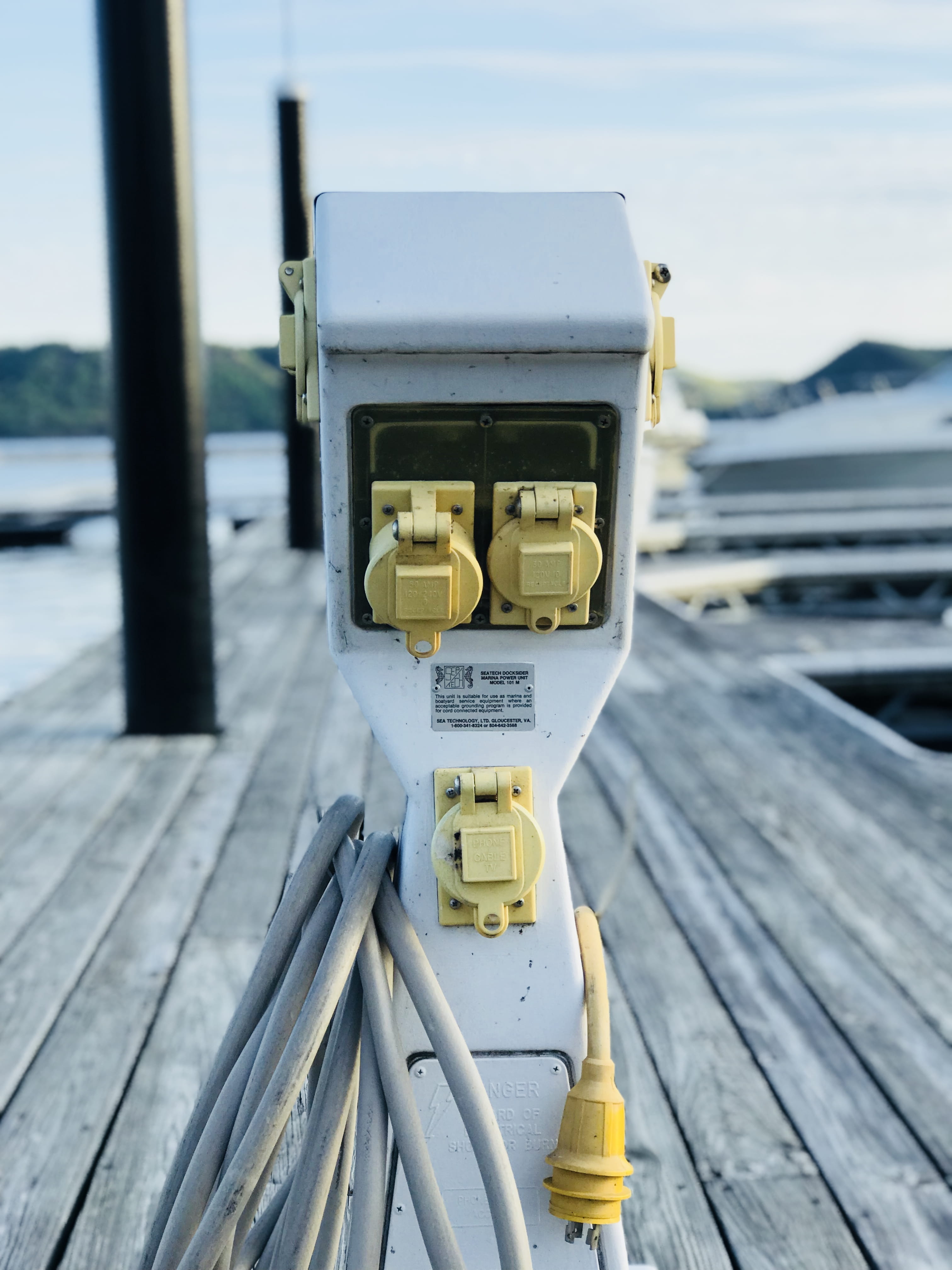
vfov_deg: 33.8
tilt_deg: -4.6
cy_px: 635
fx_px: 2090
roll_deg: +1.3
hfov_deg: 25.7
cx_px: 476
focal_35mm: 57
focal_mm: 6.6
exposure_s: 1/414
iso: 20
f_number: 2.8
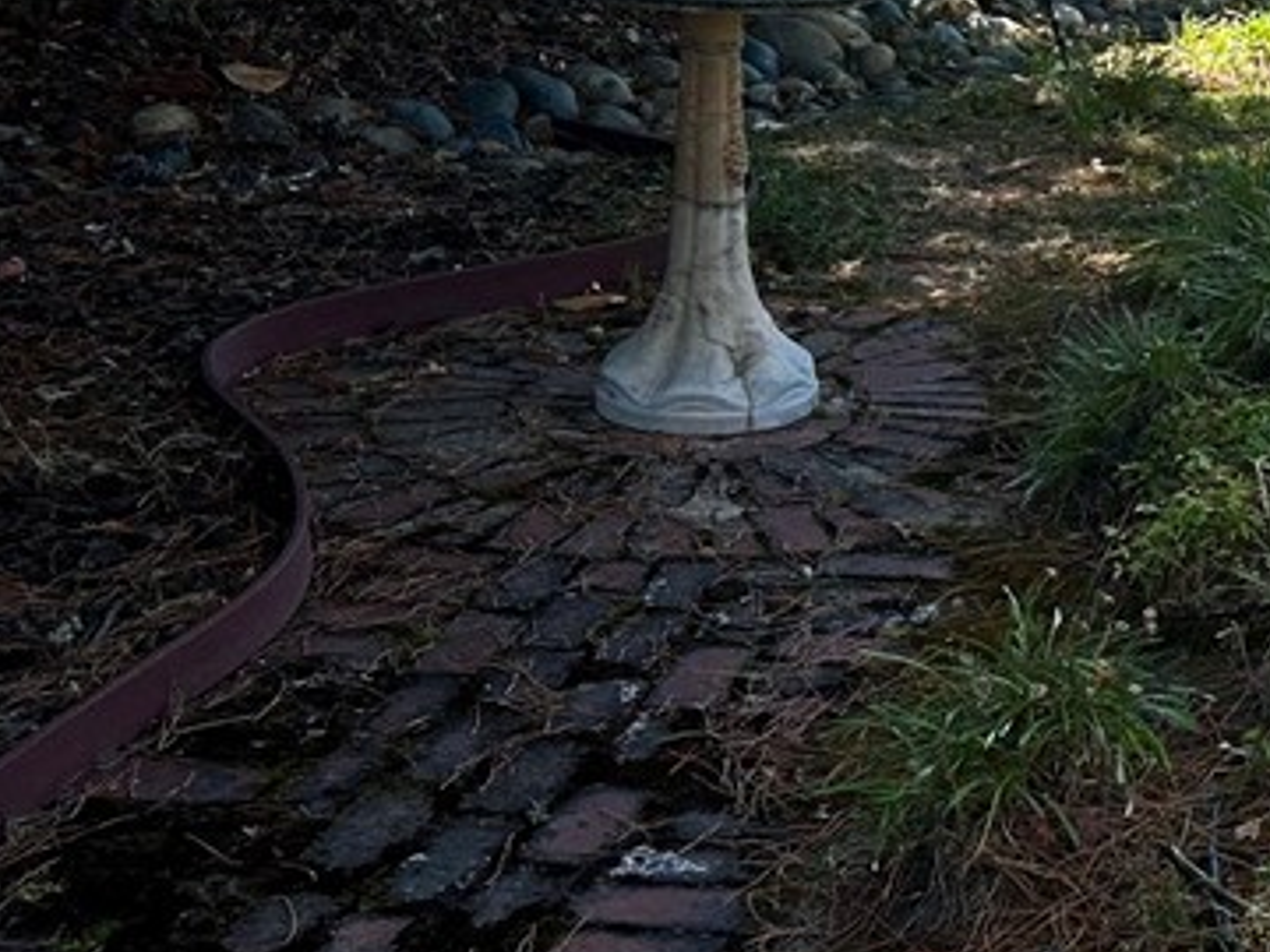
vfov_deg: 19.8
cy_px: 264
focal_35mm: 74
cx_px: 1658
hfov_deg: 23.3
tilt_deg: -13.0
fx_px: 2715
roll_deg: -5.4
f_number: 1.5
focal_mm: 5.7
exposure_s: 1/846
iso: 50
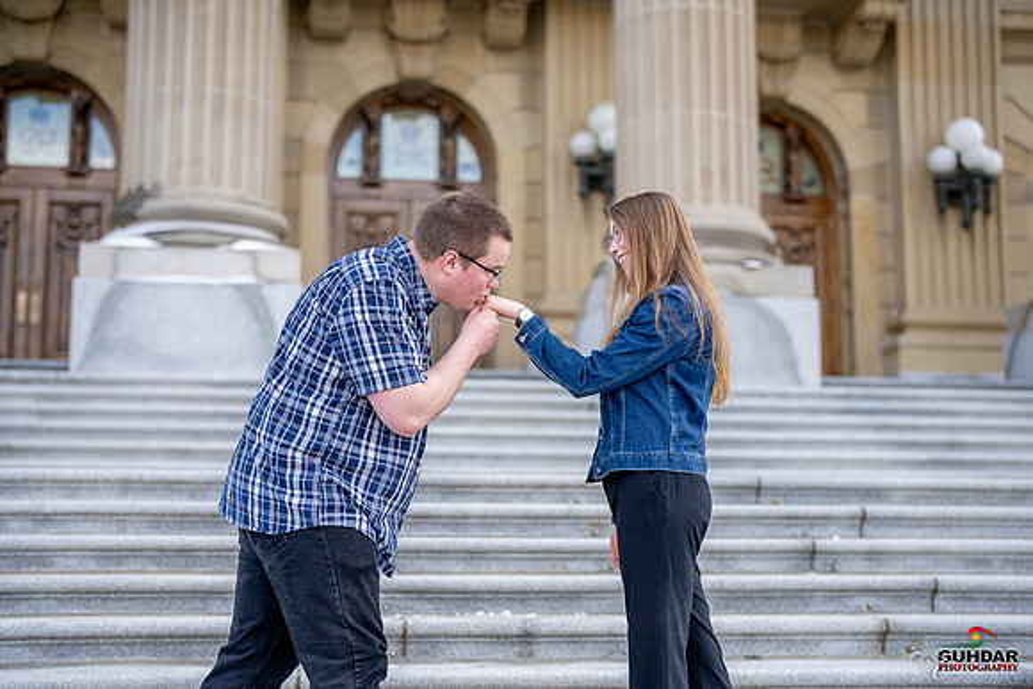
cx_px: 516
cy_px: 344
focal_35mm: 53
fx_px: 1528
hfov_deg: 37.3
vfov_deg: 25.4
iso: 1250
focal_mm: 50
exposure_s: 1/6400
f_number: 1.8
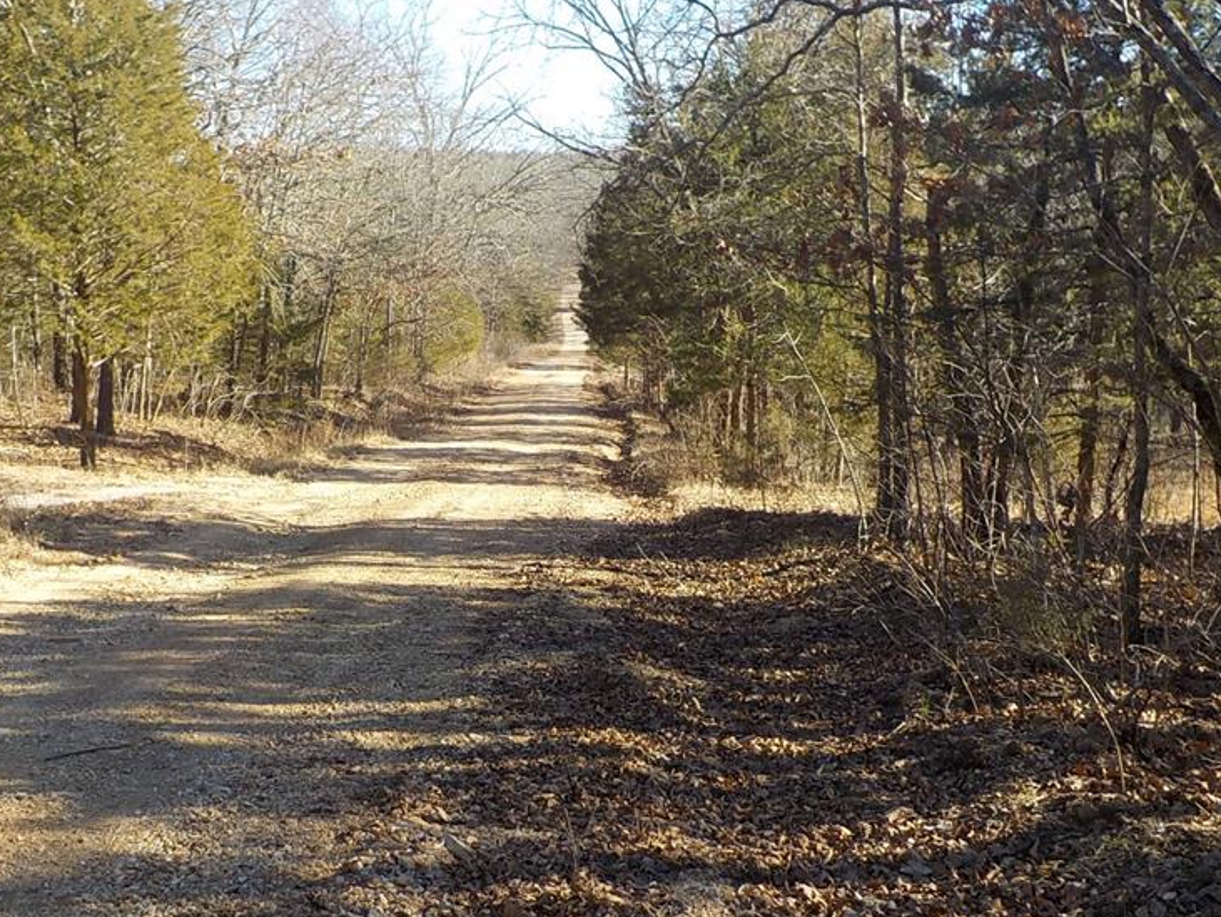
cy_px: 528
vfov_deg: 34.3
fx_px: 1482
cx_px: 514
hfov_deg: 44.6
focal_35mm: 42
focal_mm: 4.1
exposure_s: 1/320
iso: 125
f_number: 3.3
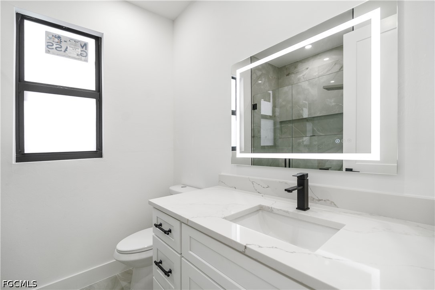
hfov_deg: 96.7
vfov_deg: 73.7
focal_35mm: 16
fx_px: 193
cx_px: 218
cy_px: 145
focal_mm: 16
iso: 125
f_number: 4
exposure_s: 1/60
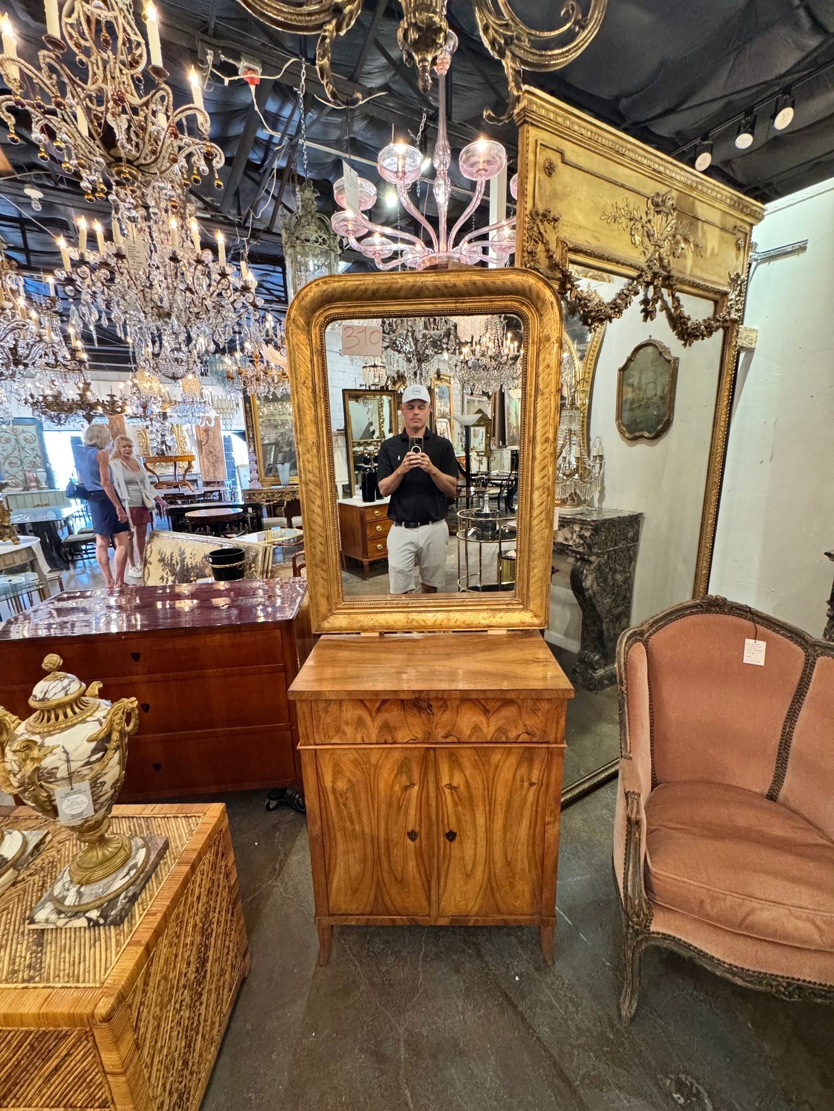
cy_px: 556
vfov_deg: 102.1
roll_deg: +2.0
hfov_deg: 85.7
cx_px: 417
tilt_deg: -13.5
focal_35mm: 14
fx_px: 450
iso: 640
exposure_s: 1/60
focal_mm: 2.22
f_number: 2.2
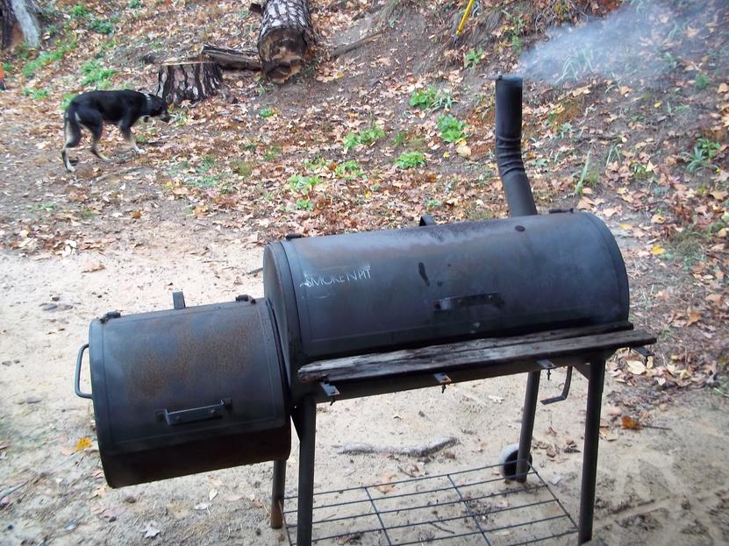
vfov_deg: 36.8
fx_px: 821
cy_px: 282
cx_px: 374
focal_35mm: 39
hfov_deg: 47.9
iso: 80
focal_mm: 6.5
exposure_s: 1/50
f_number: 3.1
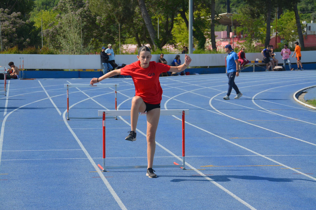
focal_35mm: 112
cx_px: 158
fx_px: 987
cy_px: 105
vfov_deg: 12.2
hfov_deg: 18.2
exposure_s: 1/1600
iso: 400
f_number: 6.3
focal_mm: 75
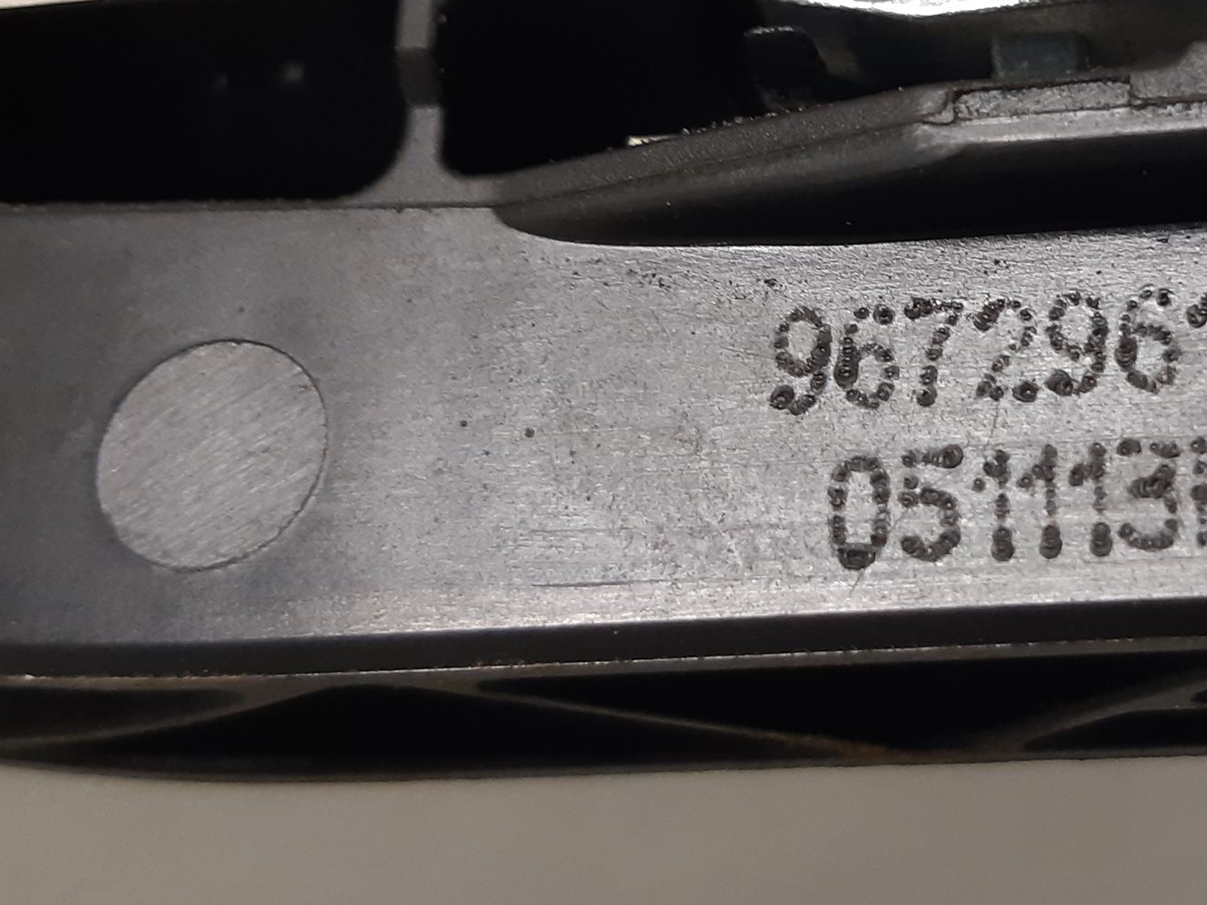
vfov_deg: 35.3
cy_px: 253
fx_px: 1395
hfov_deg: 45.4
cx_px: 888
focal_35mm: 40
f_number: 1.7
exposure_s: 1/50
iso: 160
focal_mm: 3.93
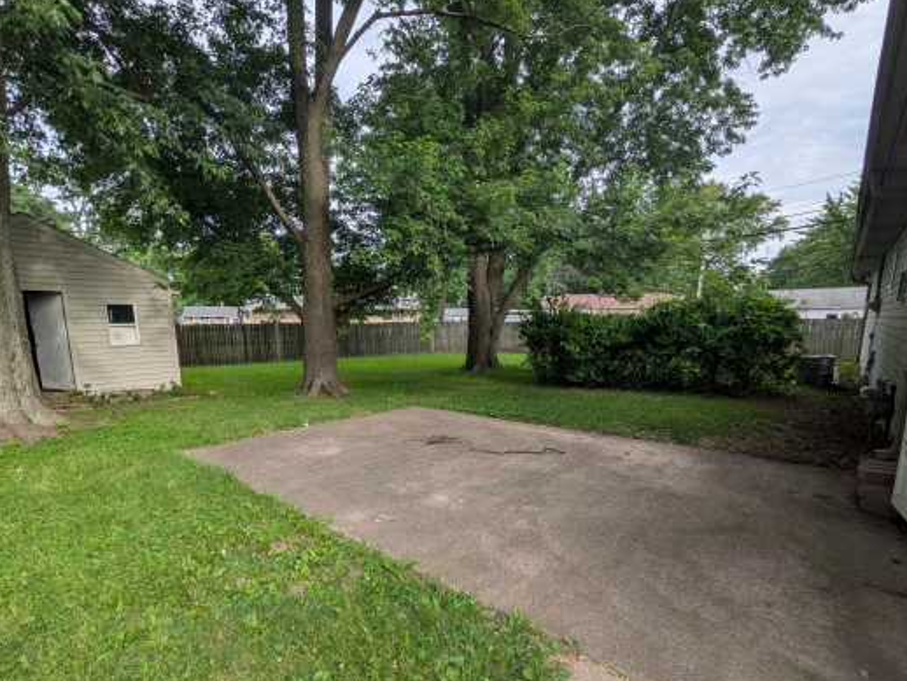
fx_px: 472
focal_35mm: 18
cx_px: 415
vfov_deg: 71.1
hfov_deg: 87.5
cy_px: 399
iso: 35
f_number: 2.2
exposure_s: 1/515
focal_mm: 1.83
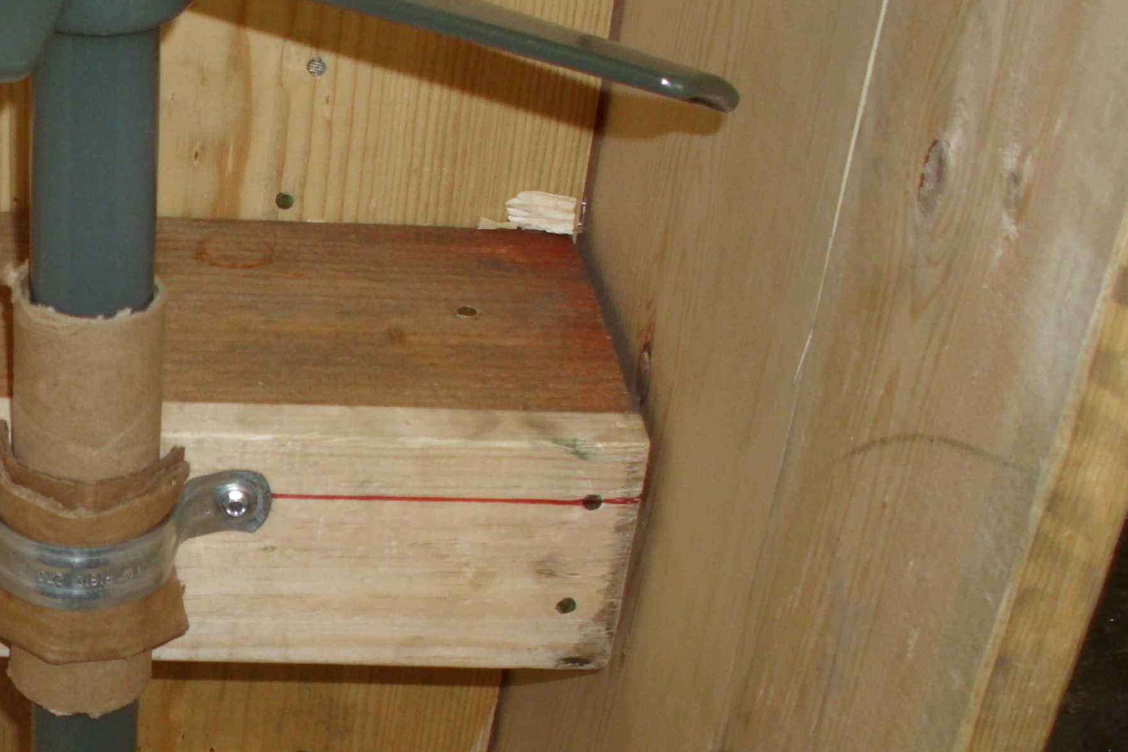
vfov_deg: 16.7
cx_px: 27
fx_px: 2538
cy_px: 661
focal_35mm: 81
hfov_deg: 24.1
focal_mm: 6.3
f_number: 2.9
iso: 200
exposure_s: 1/60
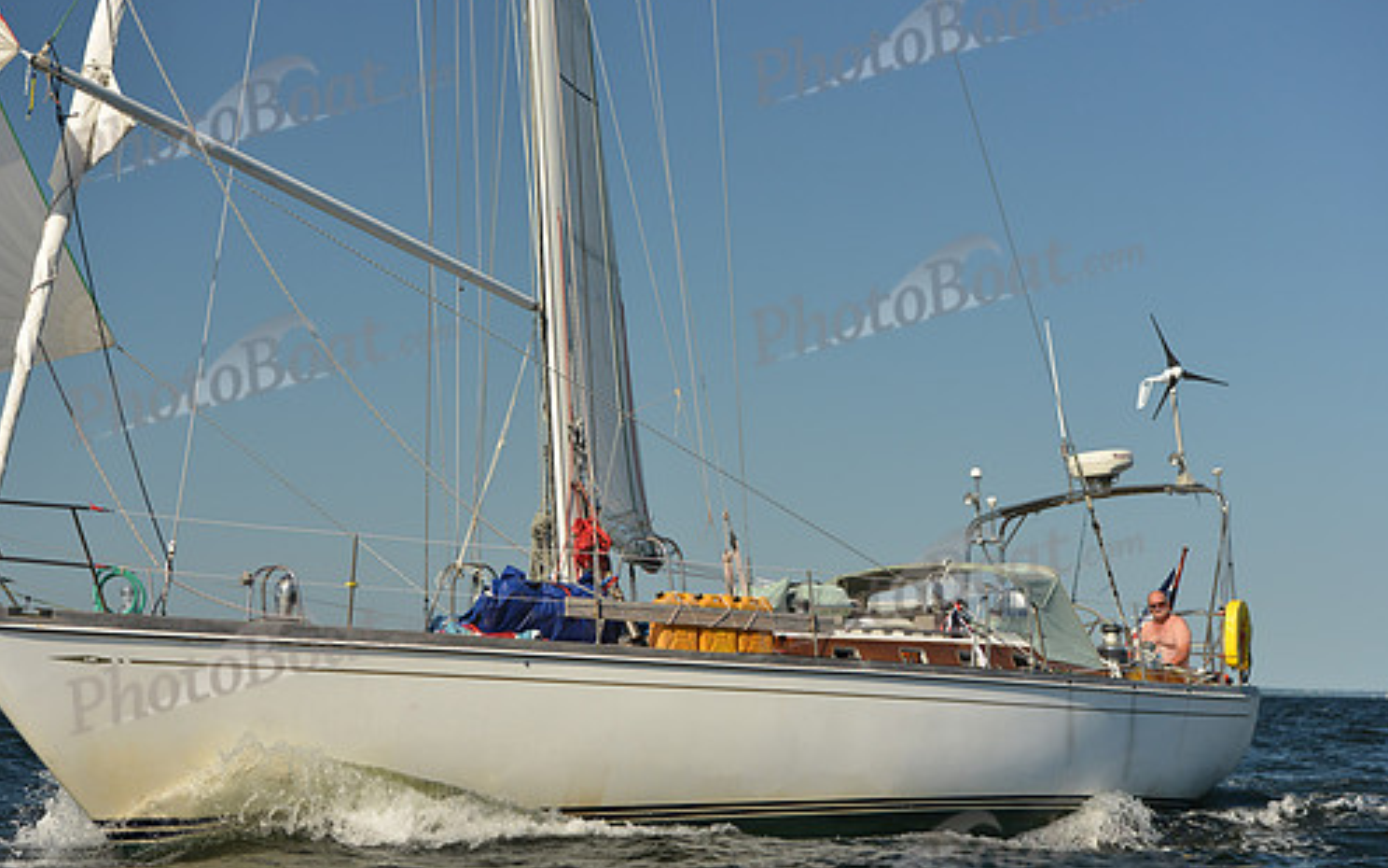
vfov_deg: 14.1
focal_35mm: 93
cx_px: 607
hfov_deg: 22.3
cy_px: 477
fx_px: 3518
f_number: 5.6
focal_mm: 78
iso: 320
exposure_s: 1/1250
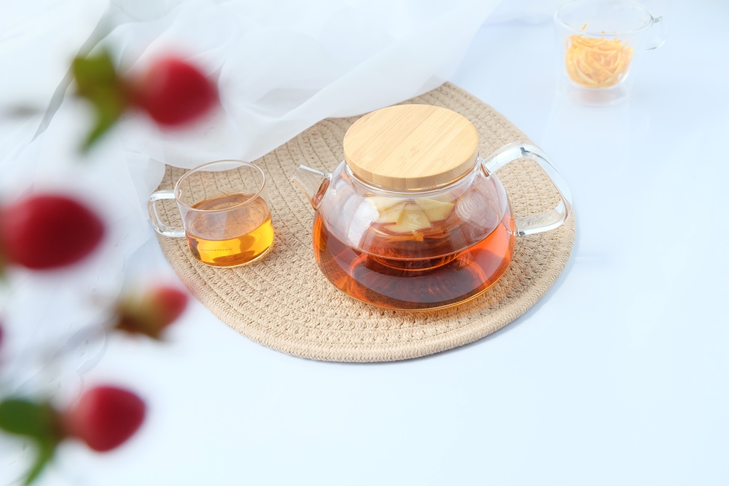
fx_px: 729
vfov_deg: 36.9
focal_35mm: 36
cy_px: 243
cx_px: 364
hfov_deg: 53.1
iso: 800
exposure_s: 1/220
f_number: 5.6
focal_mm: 24.3
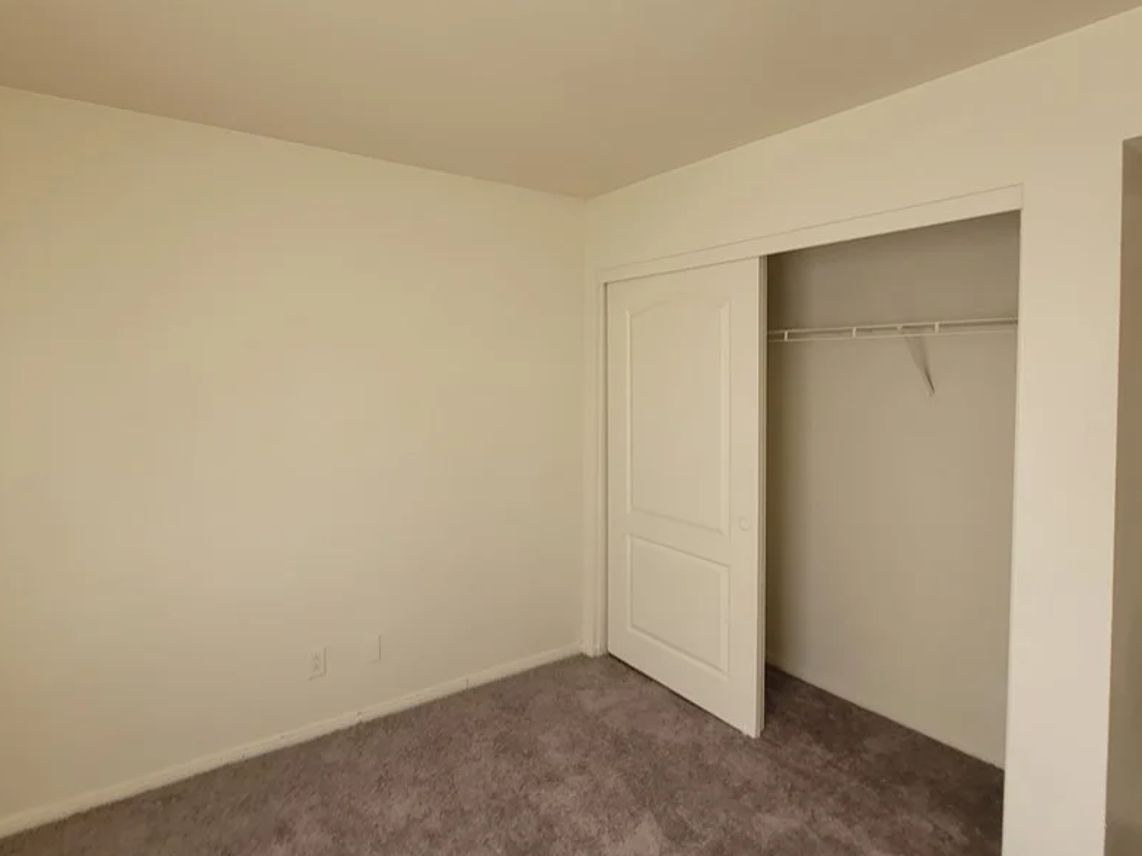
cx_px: 518
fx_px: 561
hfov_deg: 90.8
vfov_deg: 74.5
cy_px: 385
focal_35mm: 17
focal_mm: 2.2
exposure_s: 1/60
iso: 64
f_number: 2.2
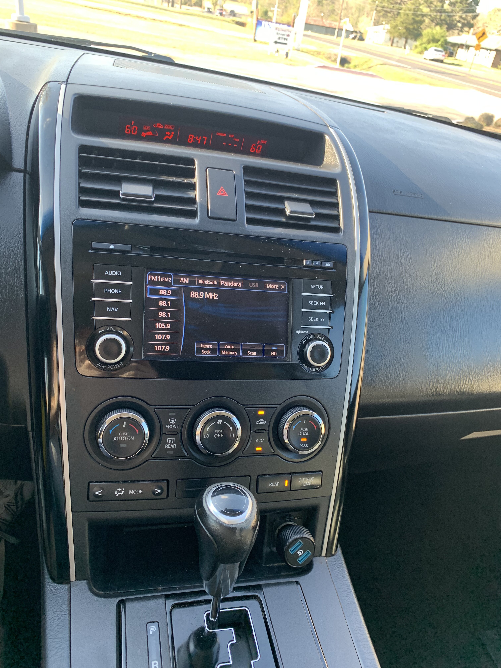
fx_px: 502
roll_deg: -9.0
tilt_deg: -31.8
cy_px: 334
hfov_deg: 53.1
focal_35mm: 26
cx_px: 250
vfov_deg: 67.3
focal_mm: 4.25
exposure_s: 1/121
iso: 80
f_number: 1.8
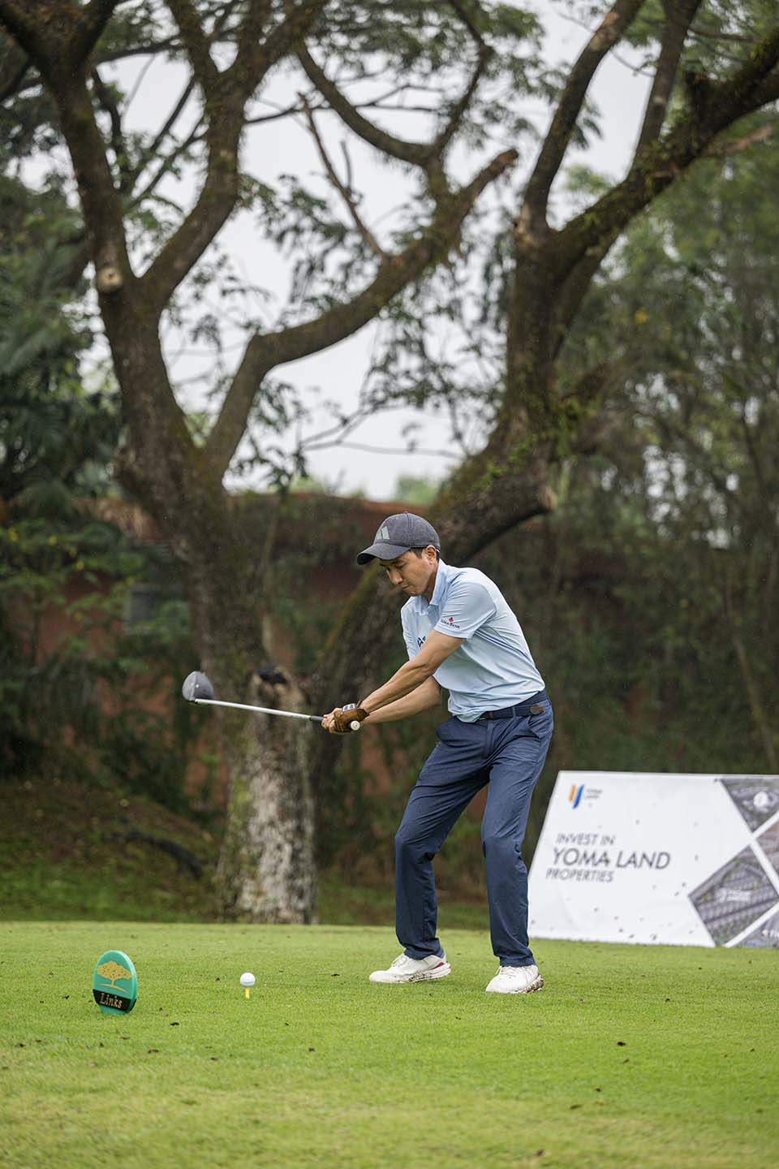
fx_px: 3408
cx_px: 390
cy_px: 584
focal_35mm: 105
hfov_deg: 13.0
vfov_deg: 19.5
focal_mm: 105
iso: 900
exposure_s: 1/3200
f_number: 2.8
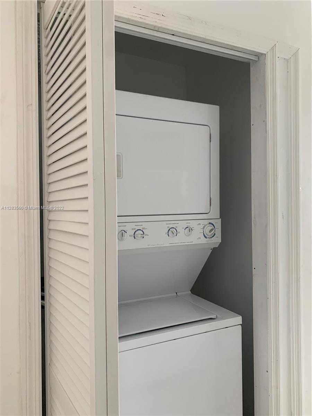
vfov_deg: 67.3
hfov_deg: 53.1
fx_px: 312
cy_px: 208
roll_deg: +0.4
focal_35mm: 26
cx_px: 156
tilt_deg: +0.9
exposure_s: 1/68
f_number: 1.8
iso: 100
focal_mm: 4.25
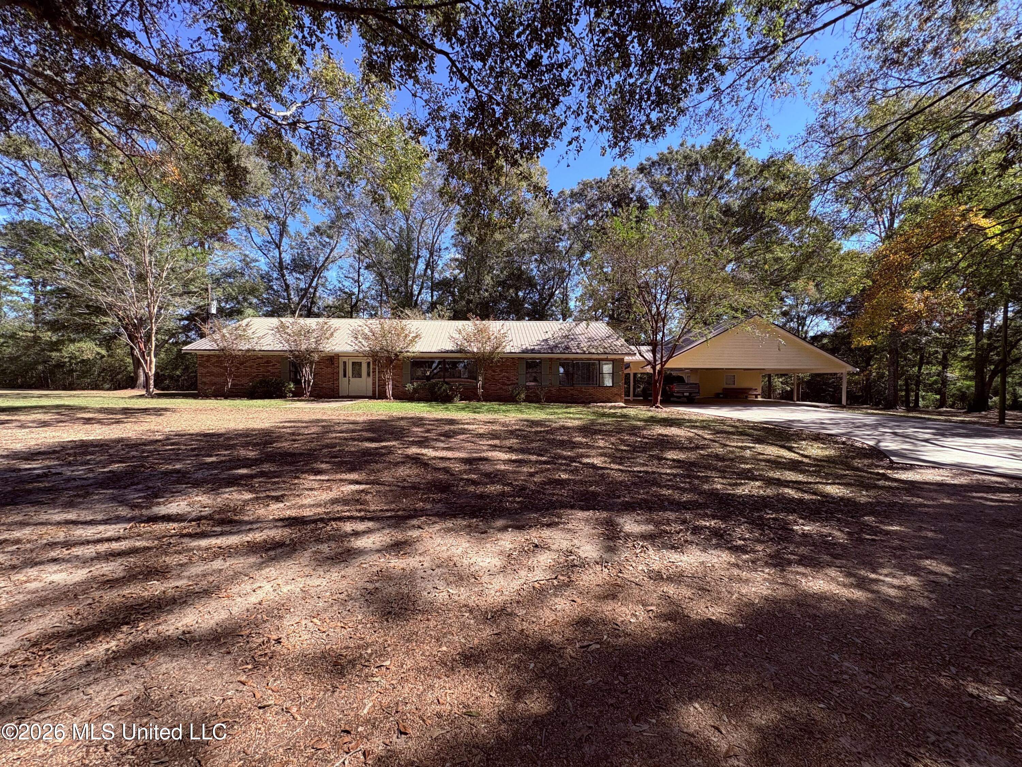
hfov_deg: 102.1
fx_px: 413
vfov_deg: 85.7
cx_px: 511
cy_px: 384
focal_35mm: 14
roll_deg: +0.5
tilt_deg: +0.5
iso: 40
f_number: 2.2
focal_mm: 2.22
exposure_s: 1/501
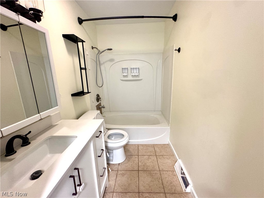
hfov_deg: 102.1
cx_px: 132
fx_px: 107
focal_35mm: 14
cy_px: 99
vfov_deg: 85.6
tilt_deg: -12.9
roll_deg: -0.6
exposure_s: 1/60
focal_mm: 2.22
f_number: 2.2
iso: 500
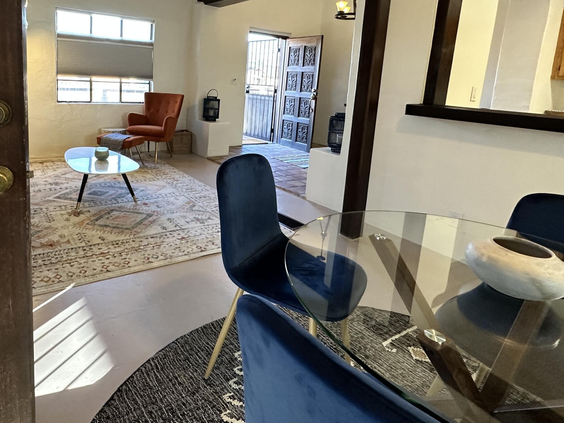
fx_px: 375
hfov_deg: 72.6
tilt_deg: -7.9
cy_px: 139
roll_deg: -2.3
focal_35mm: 23
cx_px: 209
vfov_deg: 57.5
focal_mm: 2.22
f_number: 2.2
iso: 320
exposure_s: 1/120
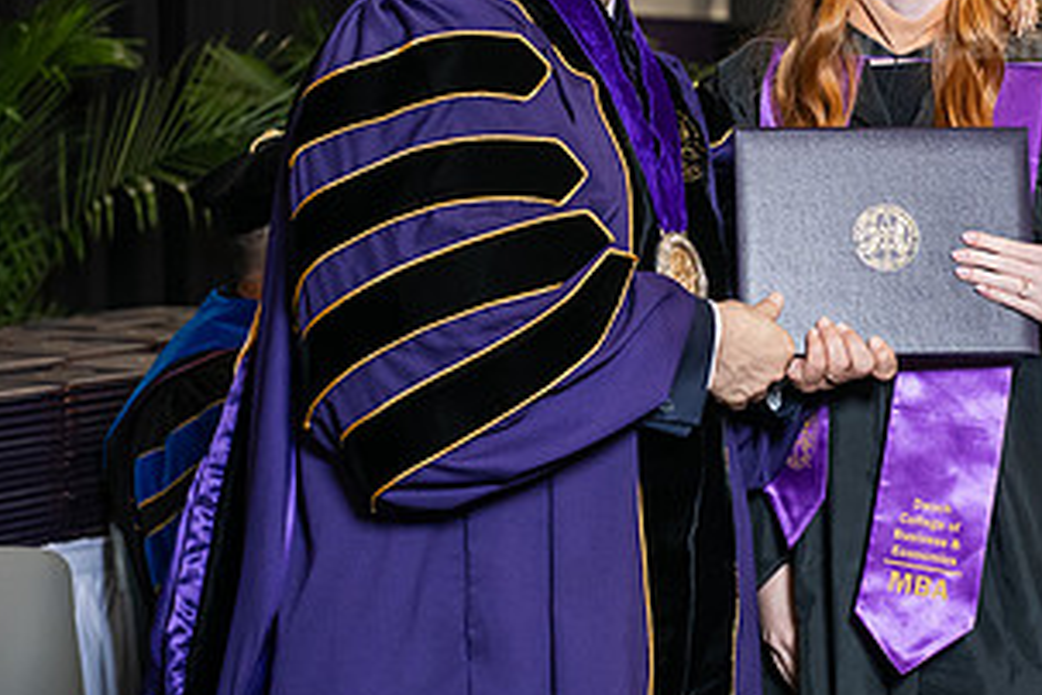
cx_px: 681
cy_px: 115
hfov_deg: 15.3
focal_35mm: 134
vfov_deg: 10.2
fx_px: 3878
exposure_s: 1/200
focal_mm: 70
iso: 2000
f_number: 5
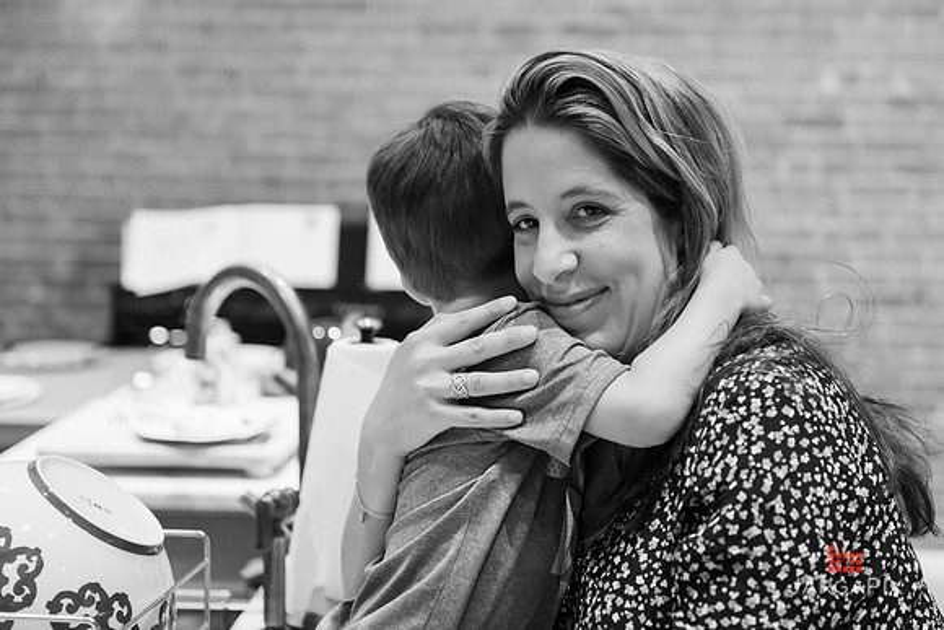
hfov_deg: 29.9
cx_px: 516
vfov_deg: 20.2
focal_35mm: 67
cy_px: 277
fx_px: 1765
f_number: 3.2
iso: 1250
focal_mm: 60
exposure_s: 1/200
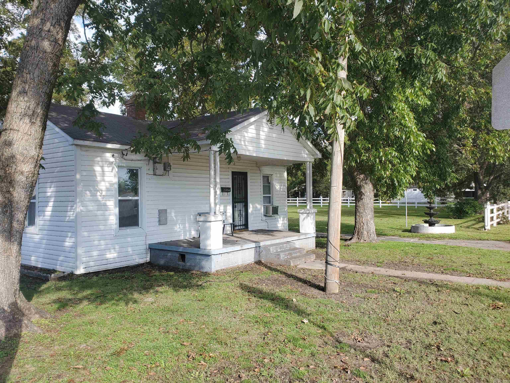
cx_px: 255
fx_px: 383
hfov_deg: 67.3
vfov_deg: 53.1
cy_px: 192
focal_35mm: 26
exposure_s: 1/519
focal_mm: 4.3
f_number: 2.4
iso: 50
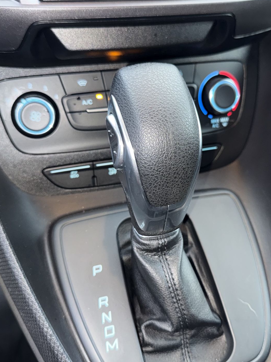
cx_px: 142
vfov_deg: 55.4
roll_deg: -3.6
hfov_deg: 42.9
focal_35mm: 33
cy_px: 179
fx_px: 344
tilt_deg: -37.3
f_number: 1.78
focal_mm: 6.76
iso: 125
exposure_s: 1/9
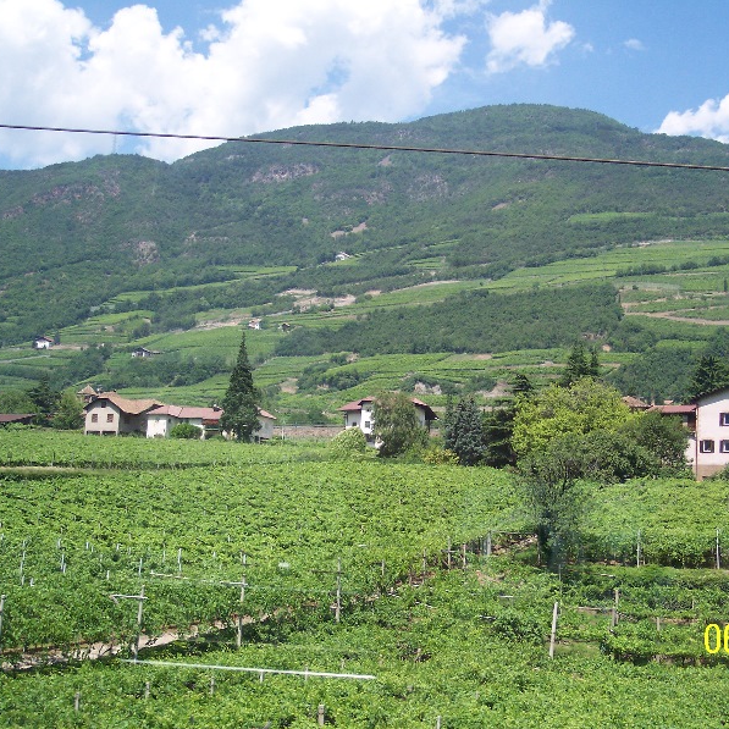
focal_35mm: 45
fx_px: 1072
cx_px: 453
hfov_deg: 37.3
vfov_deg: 37.6
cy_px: 364
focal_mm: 8
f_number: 2.8
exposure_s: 1/500
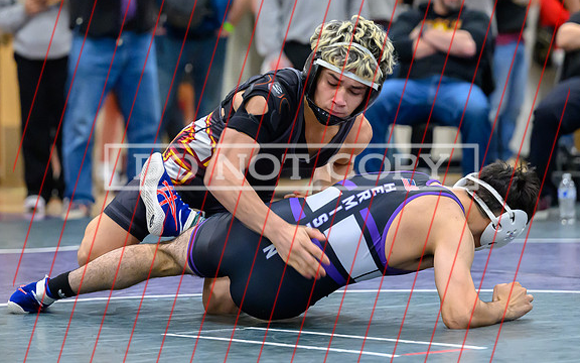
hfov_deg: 11.0
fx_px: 3019
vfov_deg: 6.9
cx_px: 212
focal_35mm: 191
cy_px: 72
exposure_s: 1/640
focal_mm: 120
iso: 6400
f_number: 2.8
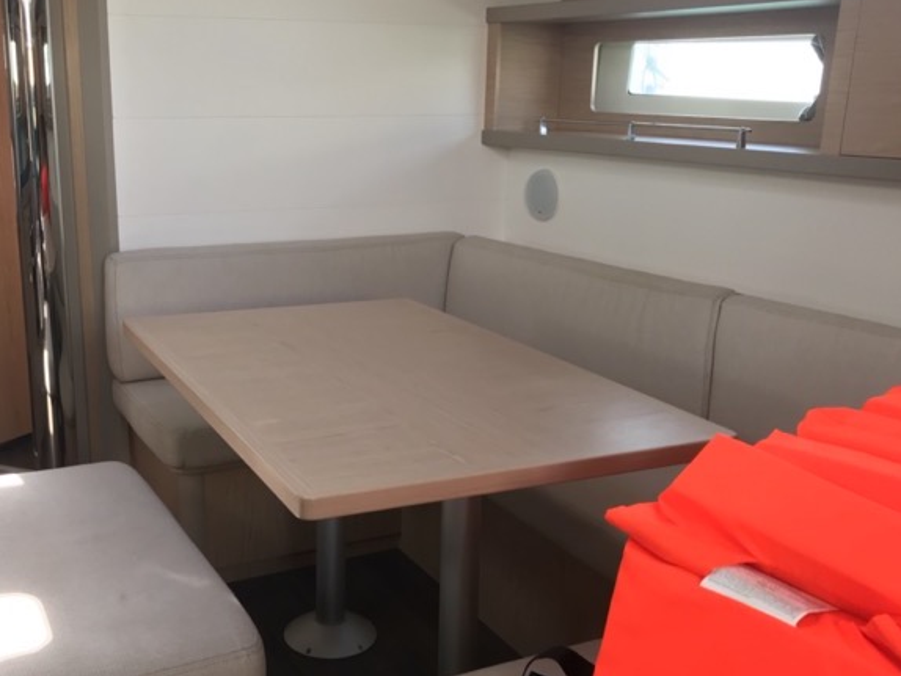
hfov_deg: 47.4
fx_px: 1016
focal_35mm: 39
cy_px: 370
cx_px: 339
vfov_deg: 36.8
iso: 32
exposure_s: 1/45
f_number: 1.8
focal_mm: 3.99
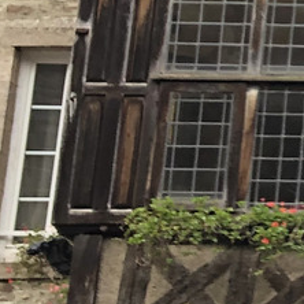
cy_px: 70
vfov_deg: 9.8
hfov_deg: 7.9
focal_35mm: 178
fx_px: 1769
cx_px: 1027
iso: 20
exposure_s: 1/458
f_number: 1.8
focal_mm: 4
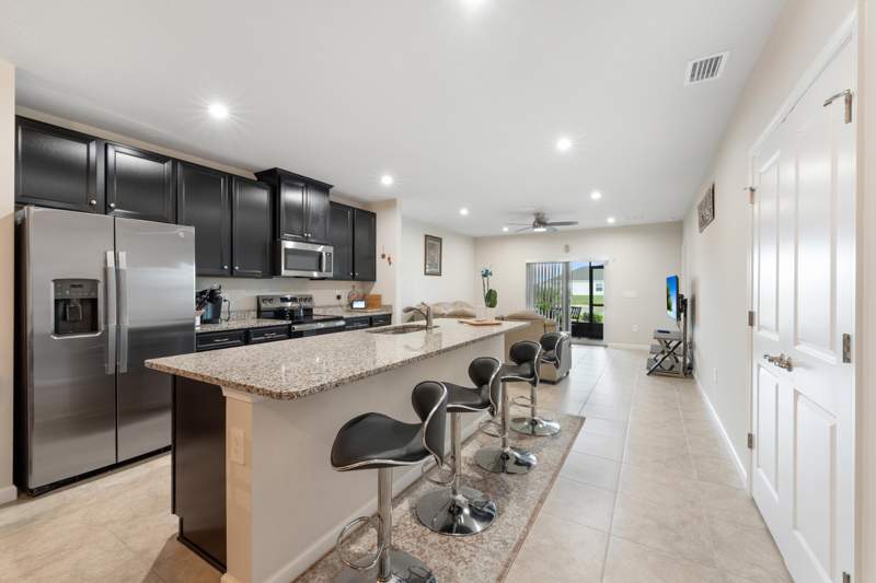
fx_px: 341
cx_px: 438
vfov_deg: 81.2
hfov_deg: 104.3
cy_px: 292
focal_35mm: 14
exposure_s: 1/1.67
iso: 250
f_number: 9
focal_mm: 14
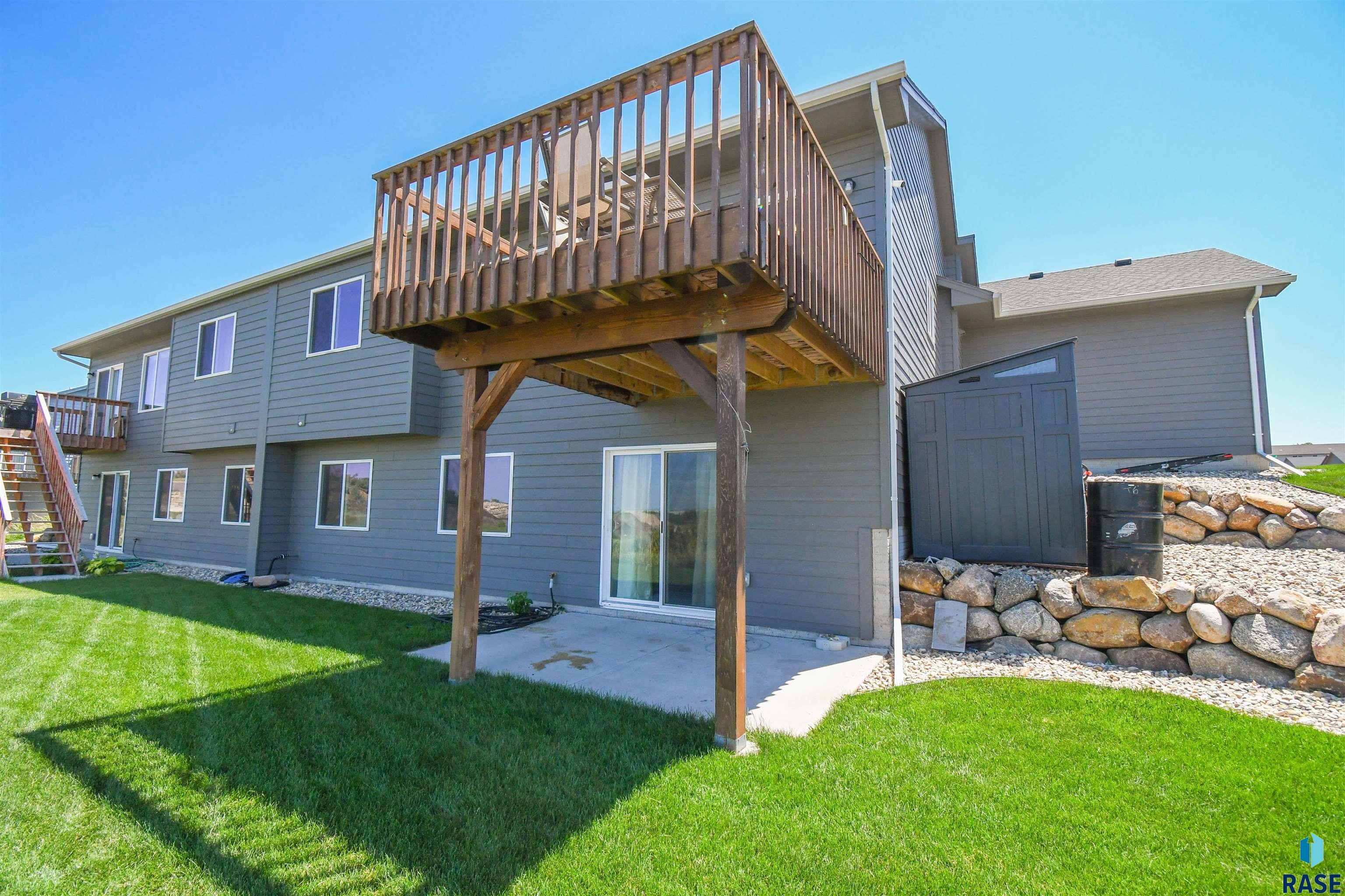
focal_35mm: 15
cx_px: 672
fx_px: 560
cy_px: 448
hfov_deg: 100.4
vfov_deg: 77.3
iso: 1250
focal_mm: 10
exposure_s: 1/2500
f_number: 7.1
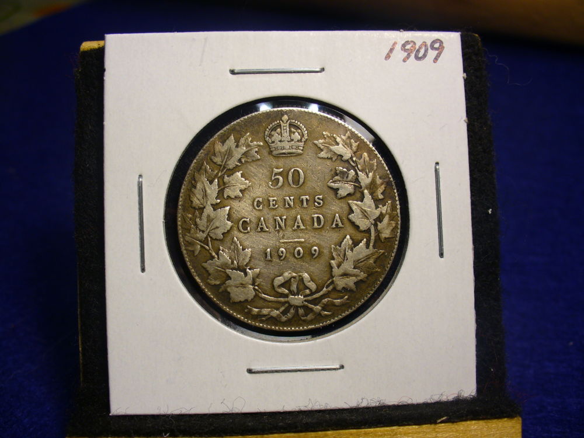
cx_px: 292
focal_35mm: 37
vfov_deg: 38.7
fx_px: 624
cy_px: 219
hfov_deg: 50.1
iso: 80
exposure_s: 1/60
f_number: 2.8
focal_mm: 6.1
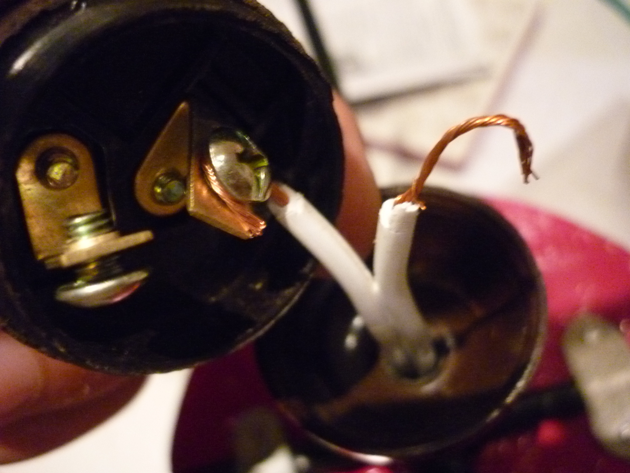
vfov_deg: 42.9
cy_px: 236
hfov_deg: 55.4
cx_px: 315
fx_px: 601
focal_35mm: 33
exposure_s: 1/25
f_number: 2.8
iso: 800
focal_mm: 5.5
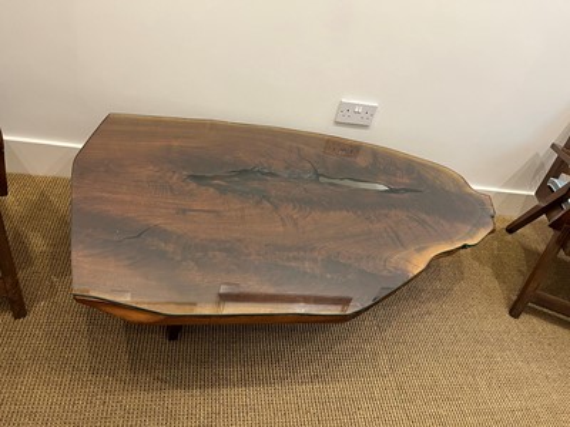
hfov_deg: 67.3
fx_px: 428
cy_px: 214
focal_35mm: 26
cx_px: 285
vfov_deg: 53.1
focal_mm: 5.1
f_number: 1.6
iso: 125
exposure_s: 1/50
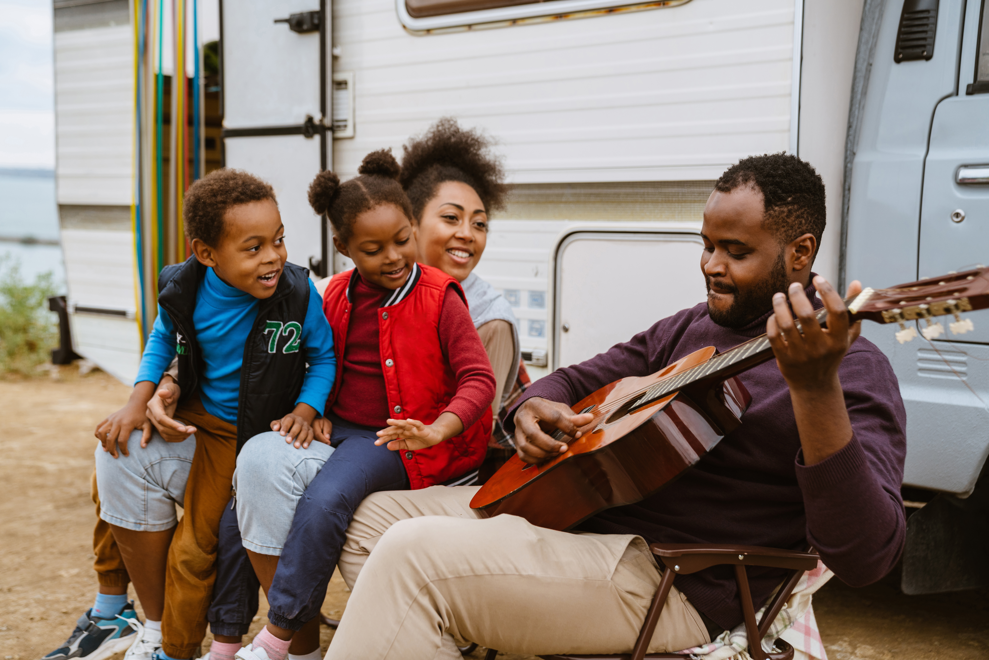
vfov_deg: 28.7
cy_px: 330
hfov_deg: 41.9
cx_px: 494
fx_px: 1291
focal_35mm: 47
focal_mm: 47
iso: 320
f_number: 3.2
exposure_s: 1/400
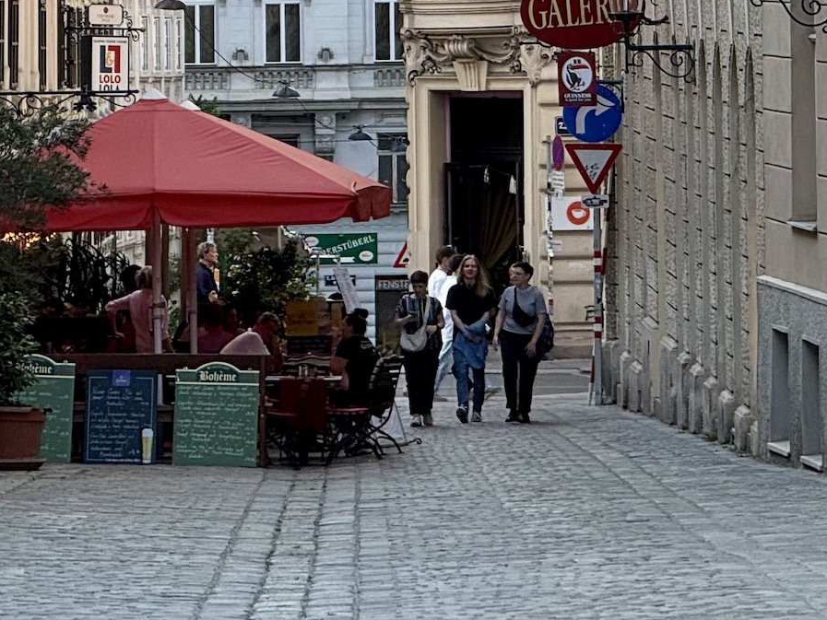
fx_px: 7670
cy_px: -208
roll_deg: +0.1
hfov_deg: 6.2
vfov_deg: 4.6
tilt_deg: +0.9
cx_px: 558
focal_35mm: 321
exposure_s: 1/202
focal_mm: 15.66
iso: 64
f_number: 2.8
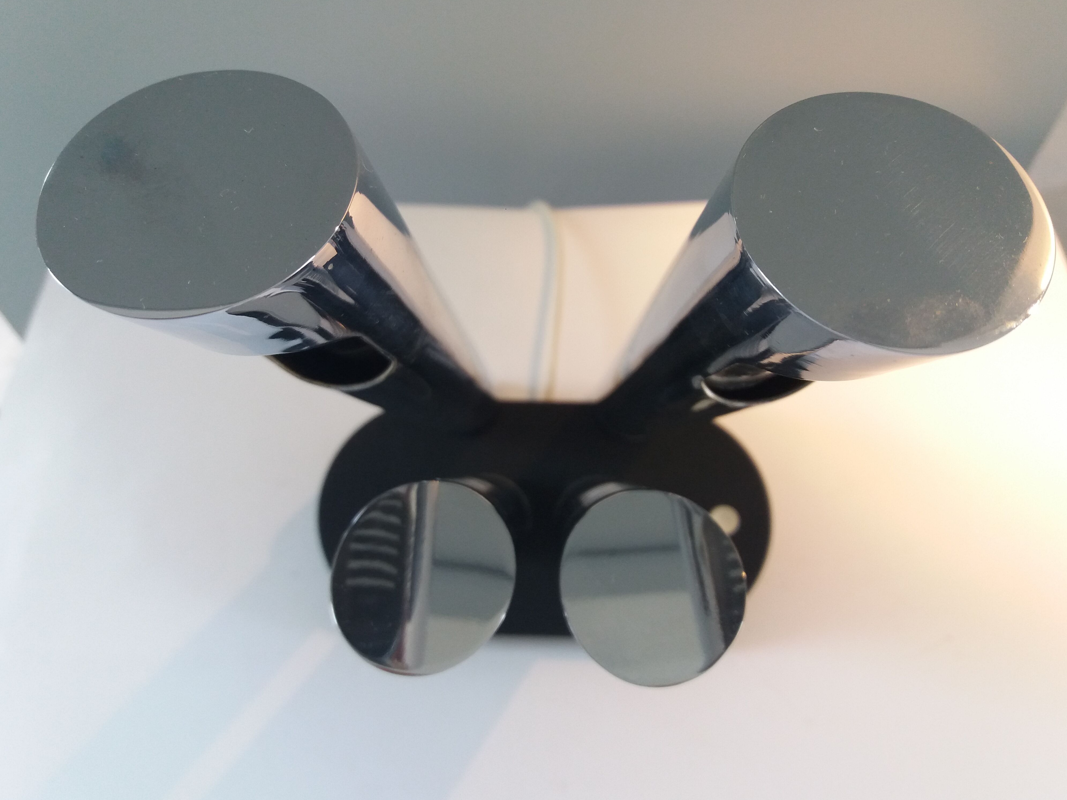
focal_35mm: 29
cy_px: 395
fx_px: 894
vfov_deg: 48.2
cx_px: 531
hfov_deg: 61.7
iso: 125
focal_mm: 3.7
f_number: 1.9
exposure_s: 1/33
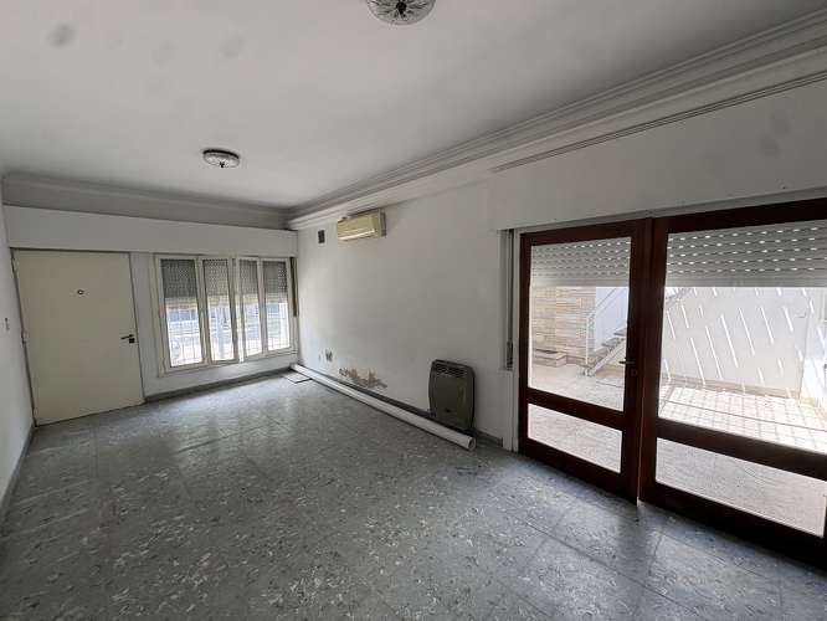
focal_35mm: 14
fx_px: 335
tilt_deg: -4.3
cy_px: 310
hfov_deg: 102.0
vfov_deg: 85.7
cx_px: 414
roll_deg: +1.9
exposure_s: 1/160
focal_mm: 2.22
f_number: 2.2
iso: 64
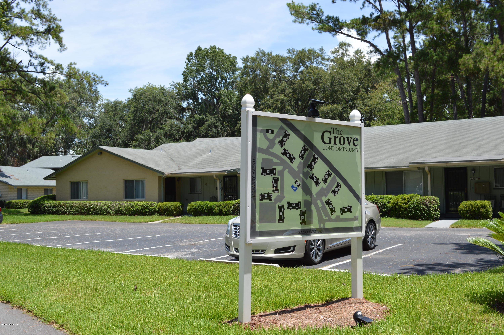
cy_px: 168
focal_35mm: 36
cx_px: 252
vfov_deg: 36.8
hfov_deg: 53.2
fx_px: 503
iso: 100
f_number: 7.1
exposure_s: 1/200
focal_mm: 24
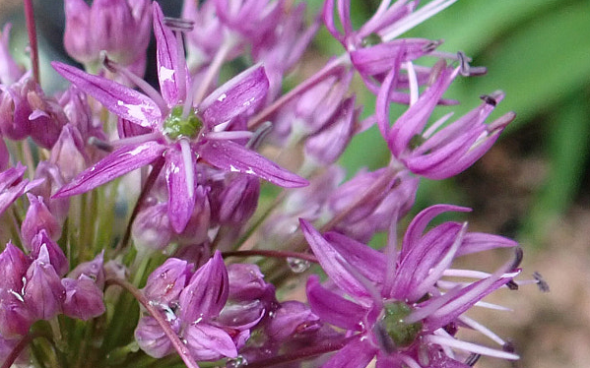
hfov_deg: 23.1
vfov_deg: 15.2
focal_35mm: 85
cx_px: -34
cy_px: 335
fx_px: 1366
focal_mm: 5.5
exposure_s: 1/125
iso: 320
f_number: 2.3
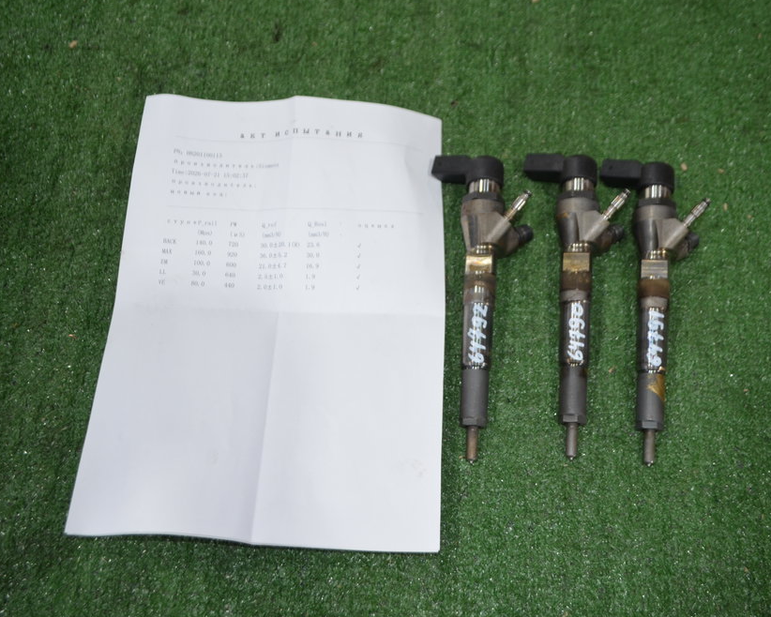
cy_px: 313
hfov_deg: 51.5
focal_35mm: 35
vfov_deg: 42.2
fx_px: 799
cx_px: 414
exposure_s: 1/80
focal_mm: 20
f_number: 3.8
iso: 400
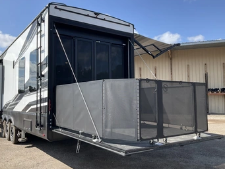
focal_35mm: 34
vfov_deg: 41.8
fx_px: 221
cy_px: 82
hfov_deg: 53.9
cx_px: 105
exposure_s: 1/1121
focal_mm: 3
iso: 25
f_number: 1.8
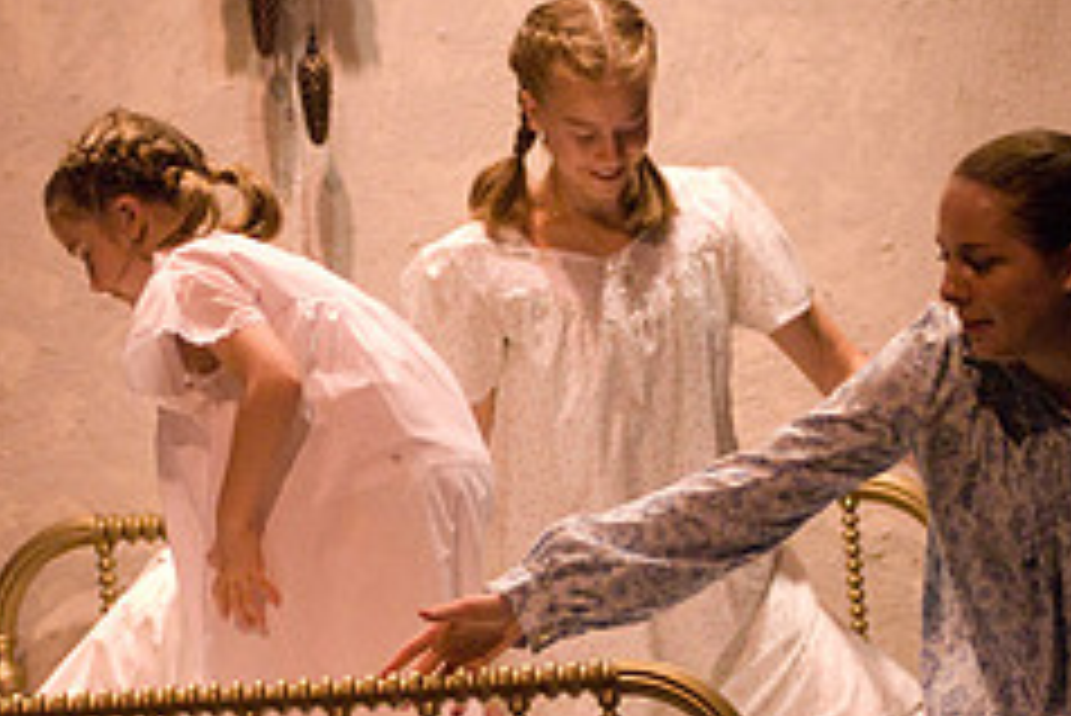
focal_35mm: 292
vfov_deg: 4.7
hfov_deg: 7.0
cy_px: 576
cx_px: 423
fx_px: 8692
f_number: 2.8
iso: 1600
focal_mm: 80
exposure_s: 1/160
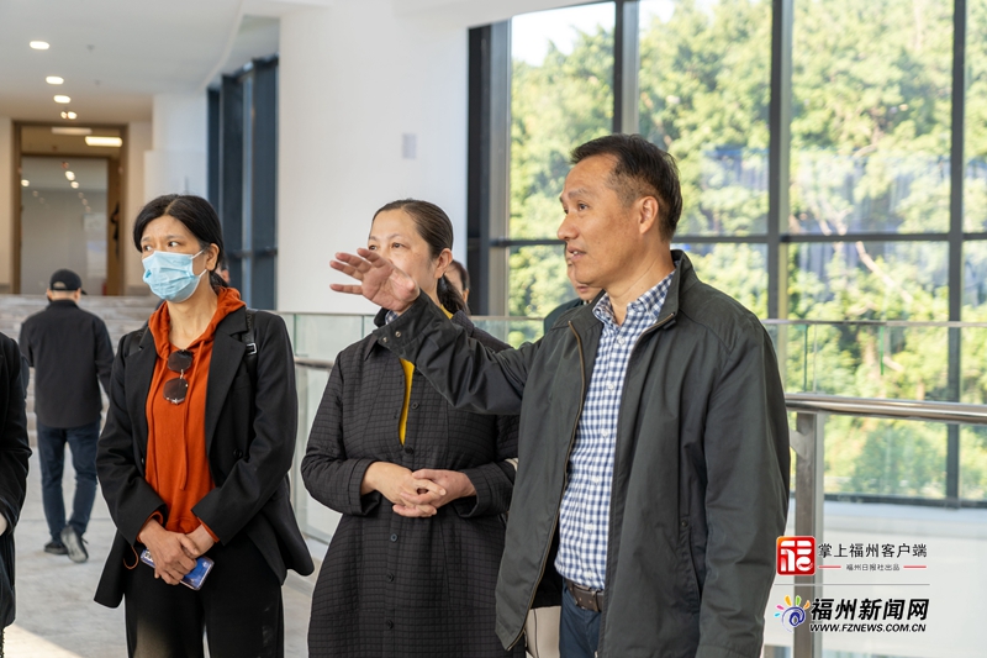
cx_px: 494
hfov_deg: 35.1
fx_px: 1562
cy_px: 329
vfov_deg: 23.8
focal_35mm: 57
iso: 125
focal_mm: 57
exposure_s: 1/60
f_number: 4
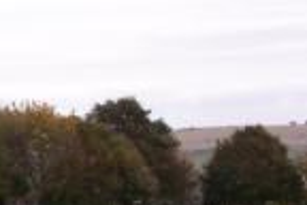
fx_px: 1330
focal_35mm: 156
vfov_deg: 8.8
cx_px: -258
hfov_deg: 12.0
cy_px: 177
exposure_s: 1/1000
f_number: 9.5
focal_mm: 7.5
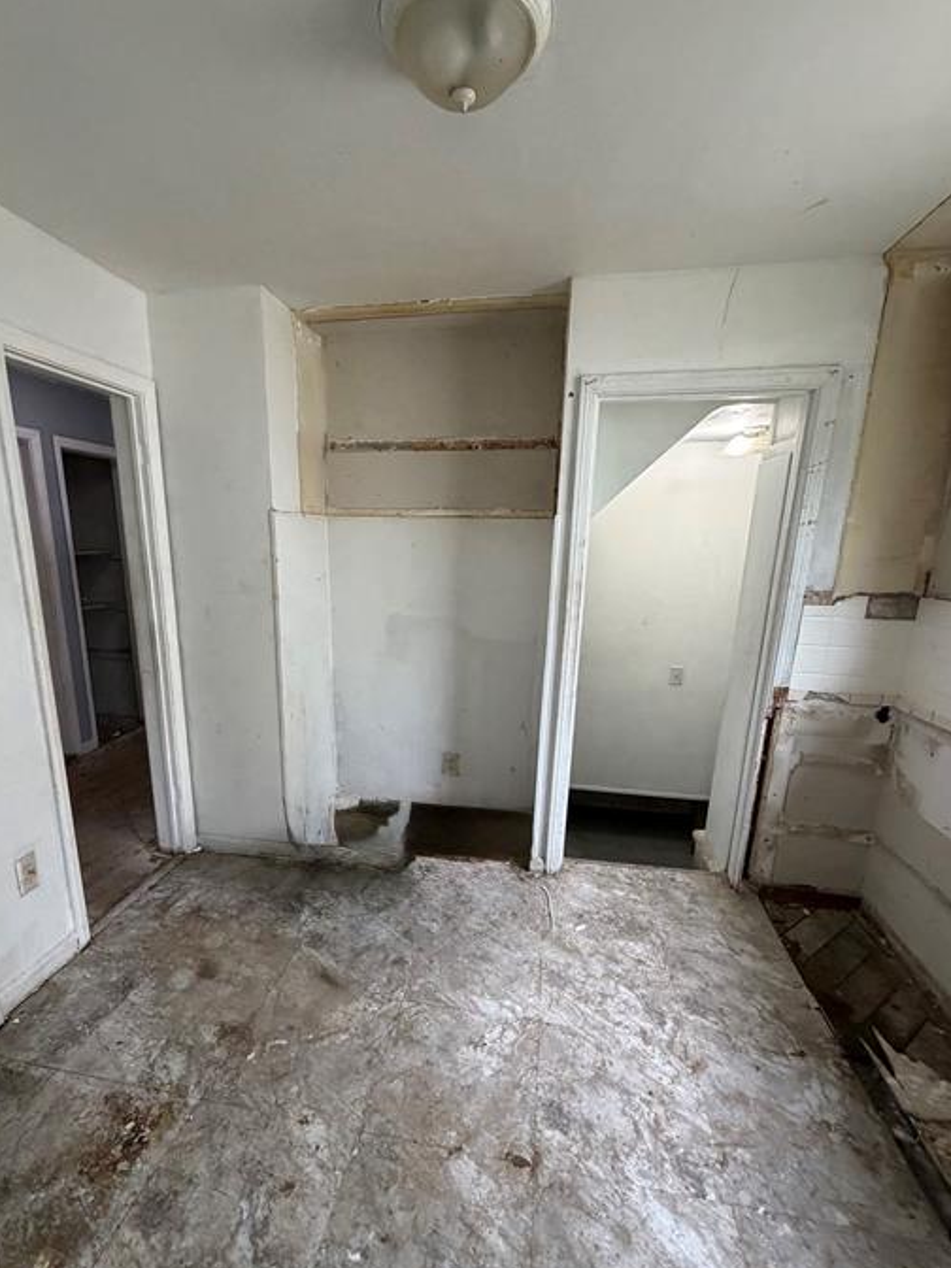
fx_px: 586
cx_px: 442
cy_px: 691
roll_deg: -0.2
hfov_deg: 78.0
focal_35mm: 16
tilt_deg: -17.3
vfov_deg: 94.3
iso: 320
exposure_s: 1/94
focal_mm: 2.22
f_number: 2.2
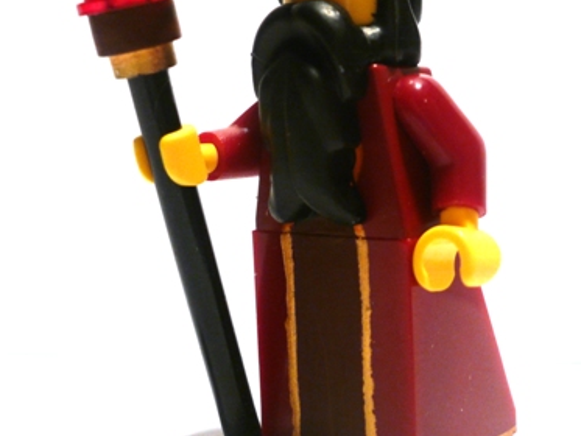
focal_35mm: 48
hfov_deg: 39.6
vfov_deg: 30.1
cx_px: 332
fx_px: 806
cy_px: 156
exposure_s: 1/60
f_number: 2.8
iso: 100
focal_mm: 4.6
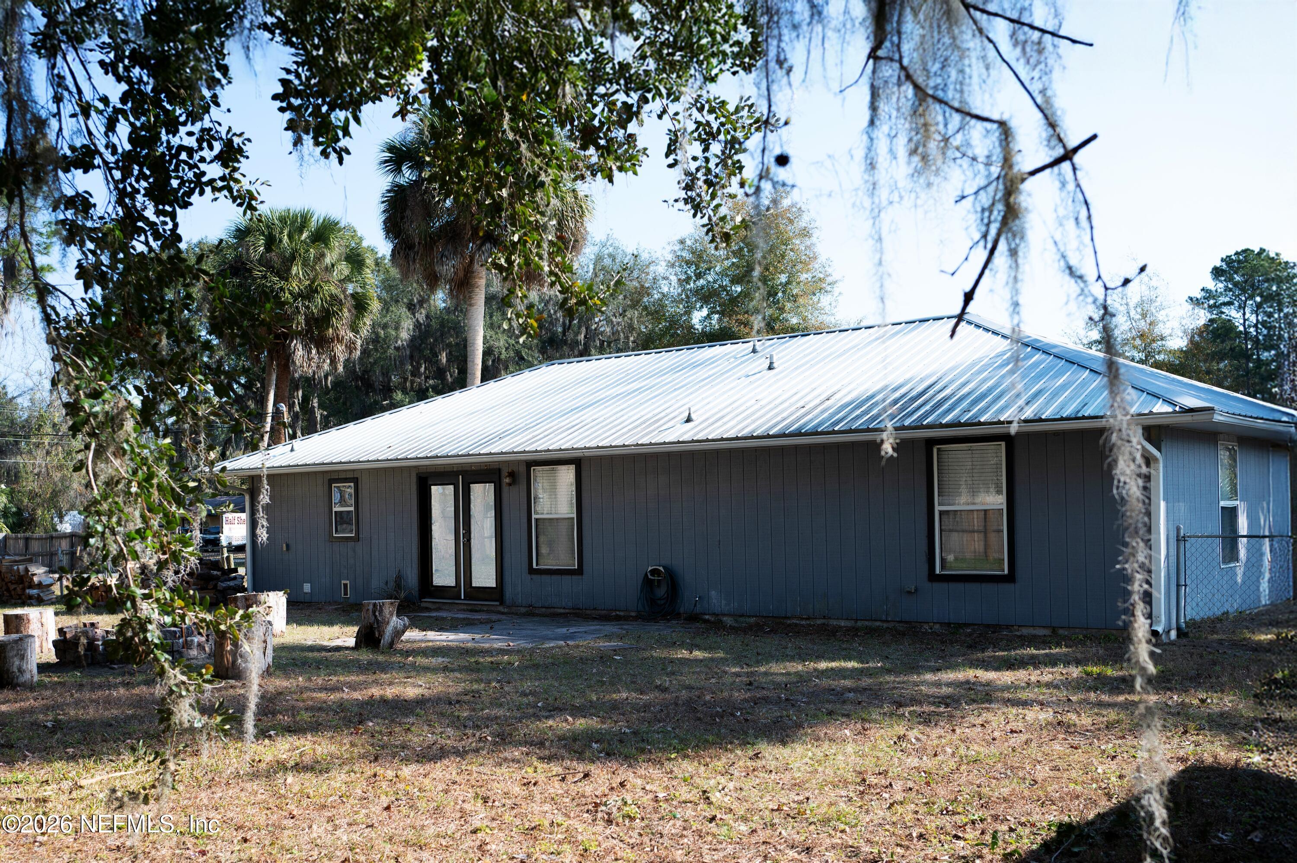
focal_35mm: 35
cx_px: 648
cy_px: 432
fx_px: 1260
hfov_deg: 54.5
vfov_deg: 37.8
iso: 125
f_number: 4
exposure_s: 1/500
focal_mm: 35
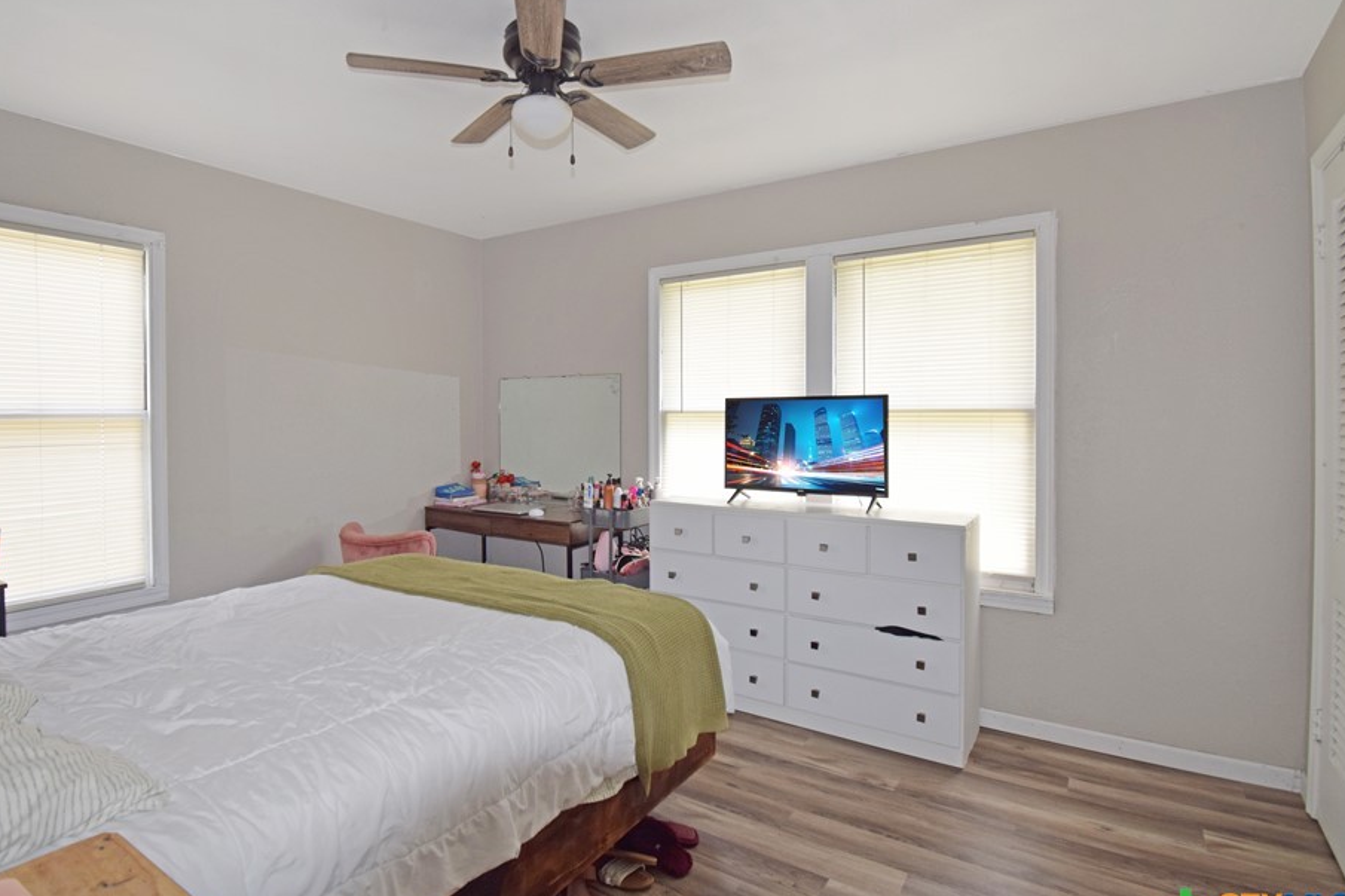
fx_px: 672
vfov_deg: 67.3
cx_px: 578
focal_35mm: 18
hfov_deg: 89.4
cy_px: 423
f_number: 5.6
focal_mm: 10
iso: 450
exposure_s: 1/125
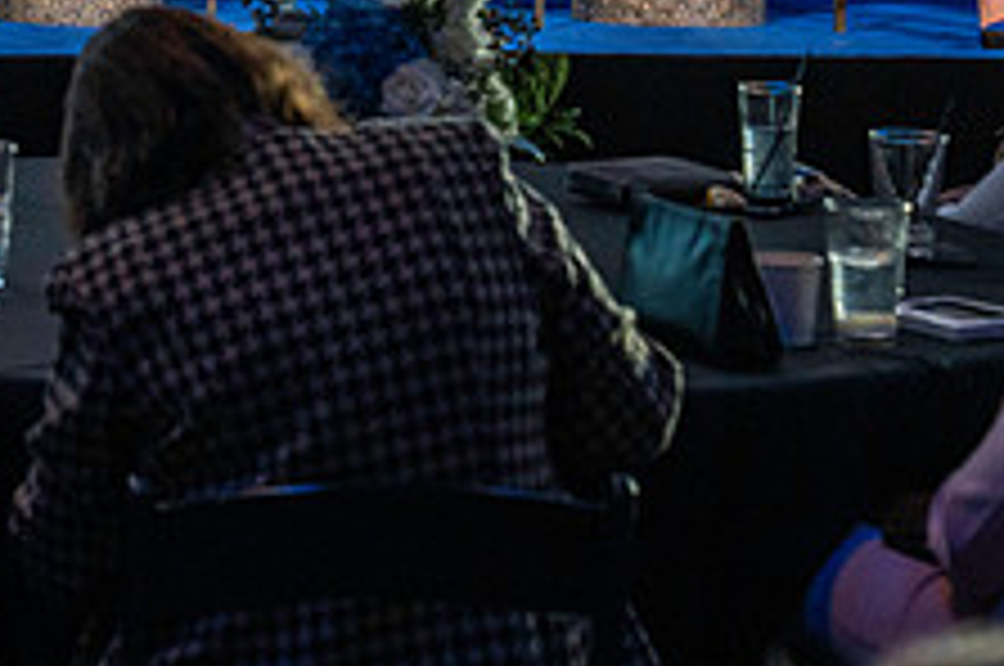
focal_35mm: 159
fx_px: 4428
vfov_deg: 8.5
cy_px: -131
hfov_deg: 12.8
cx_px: -6
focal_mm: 59
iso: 4000
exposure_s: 1/200
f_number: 4.5
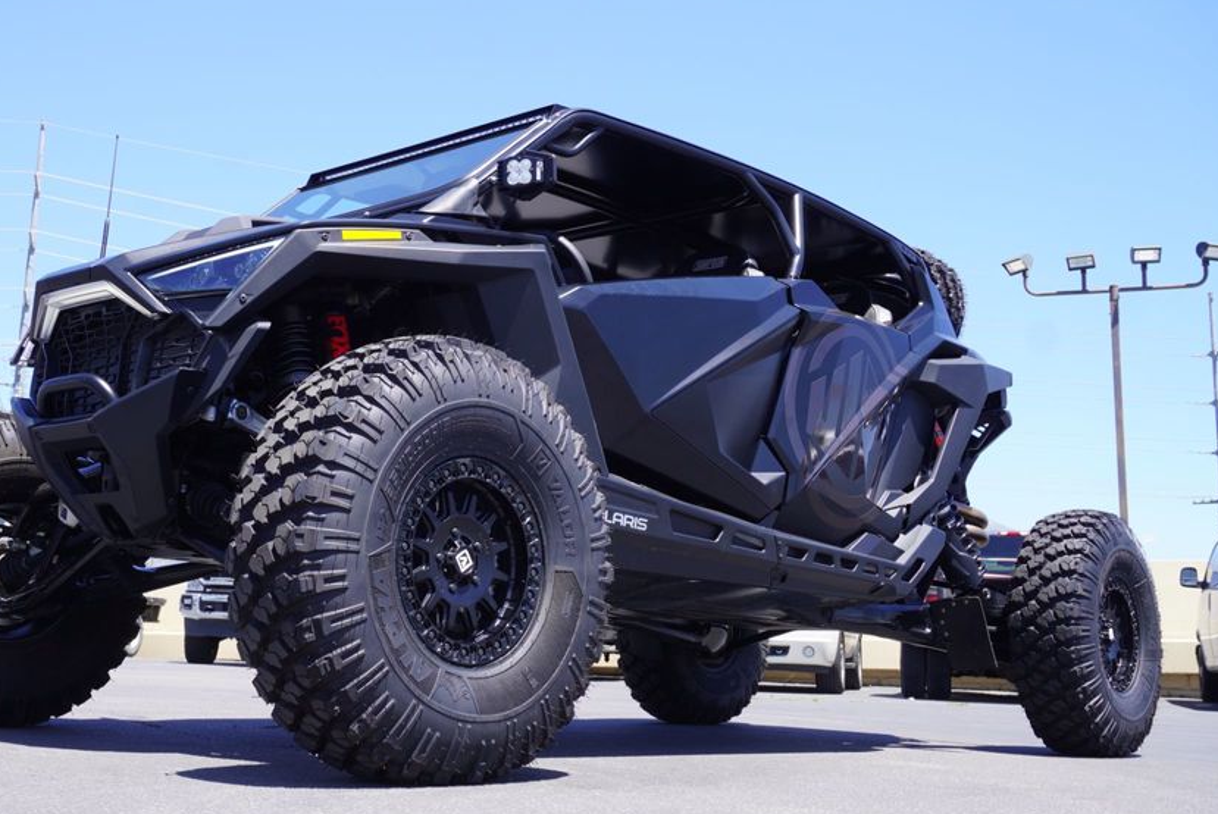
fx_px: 1443
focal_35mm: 43
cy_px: 417
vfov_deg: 31.5
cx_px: 483
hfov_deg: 45.5
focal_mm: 23
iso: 100
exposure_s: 1/100
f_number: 8
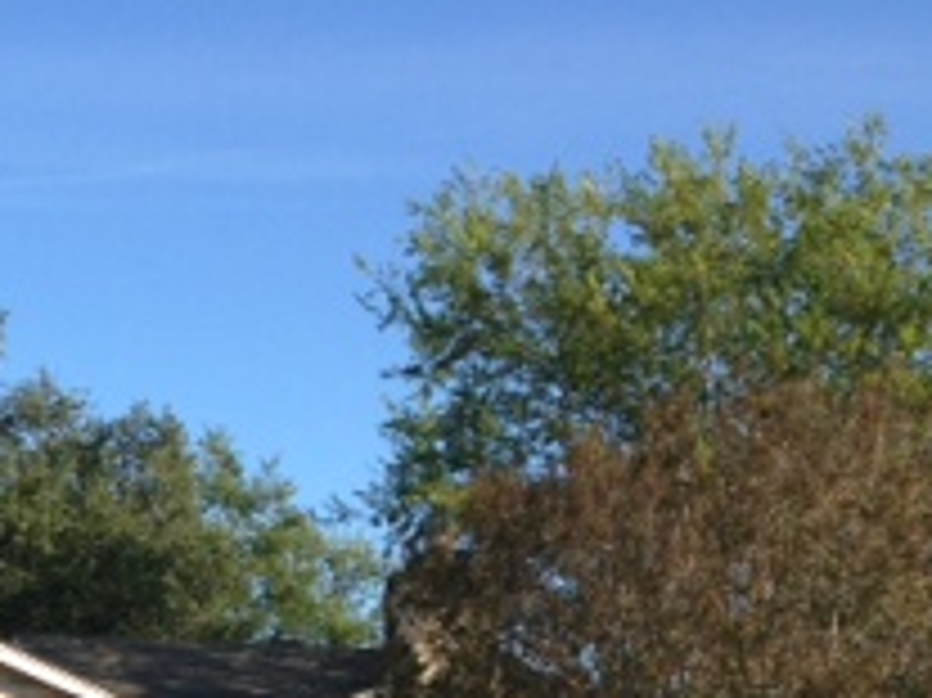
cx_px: -99
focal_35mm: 102
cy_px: 1000
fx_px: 2745
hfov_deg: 18.5
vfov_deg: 13.7
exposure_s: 1/903
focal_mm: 4.12
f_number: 2.4
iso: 50
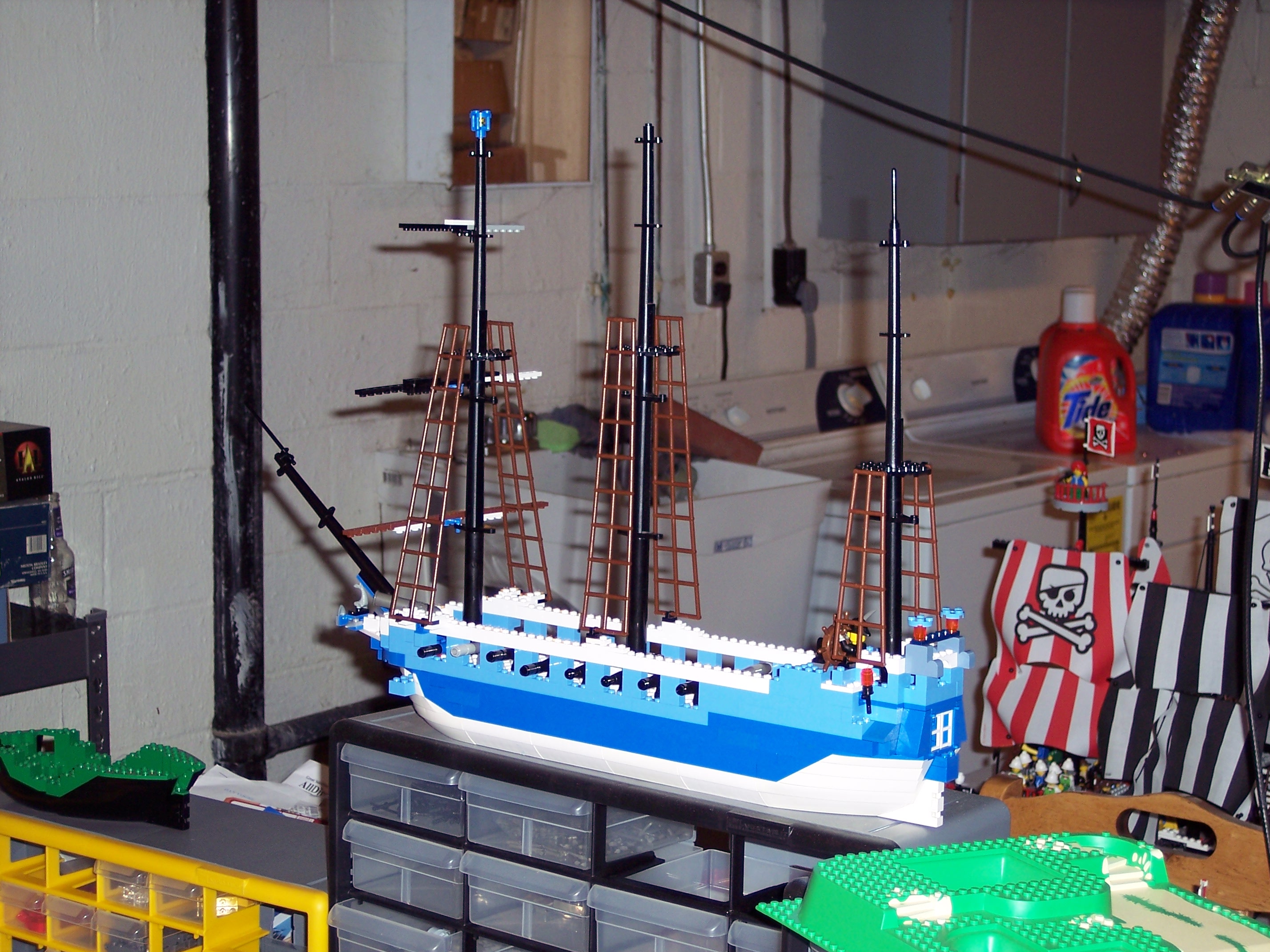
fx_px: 2385
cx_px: 635
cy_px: 476
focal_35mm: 65
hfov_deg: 29.8
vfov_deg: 22.6
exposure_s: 1/90
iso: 100
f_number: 3.4
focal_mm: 13.3
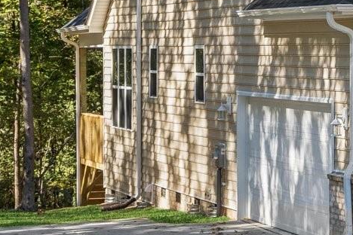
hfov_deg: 11.9
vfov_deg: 8.4
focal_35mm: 162
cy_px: 21
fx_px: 1588
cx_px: 601
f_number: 5
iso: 100
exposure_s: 1/250
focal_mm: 37
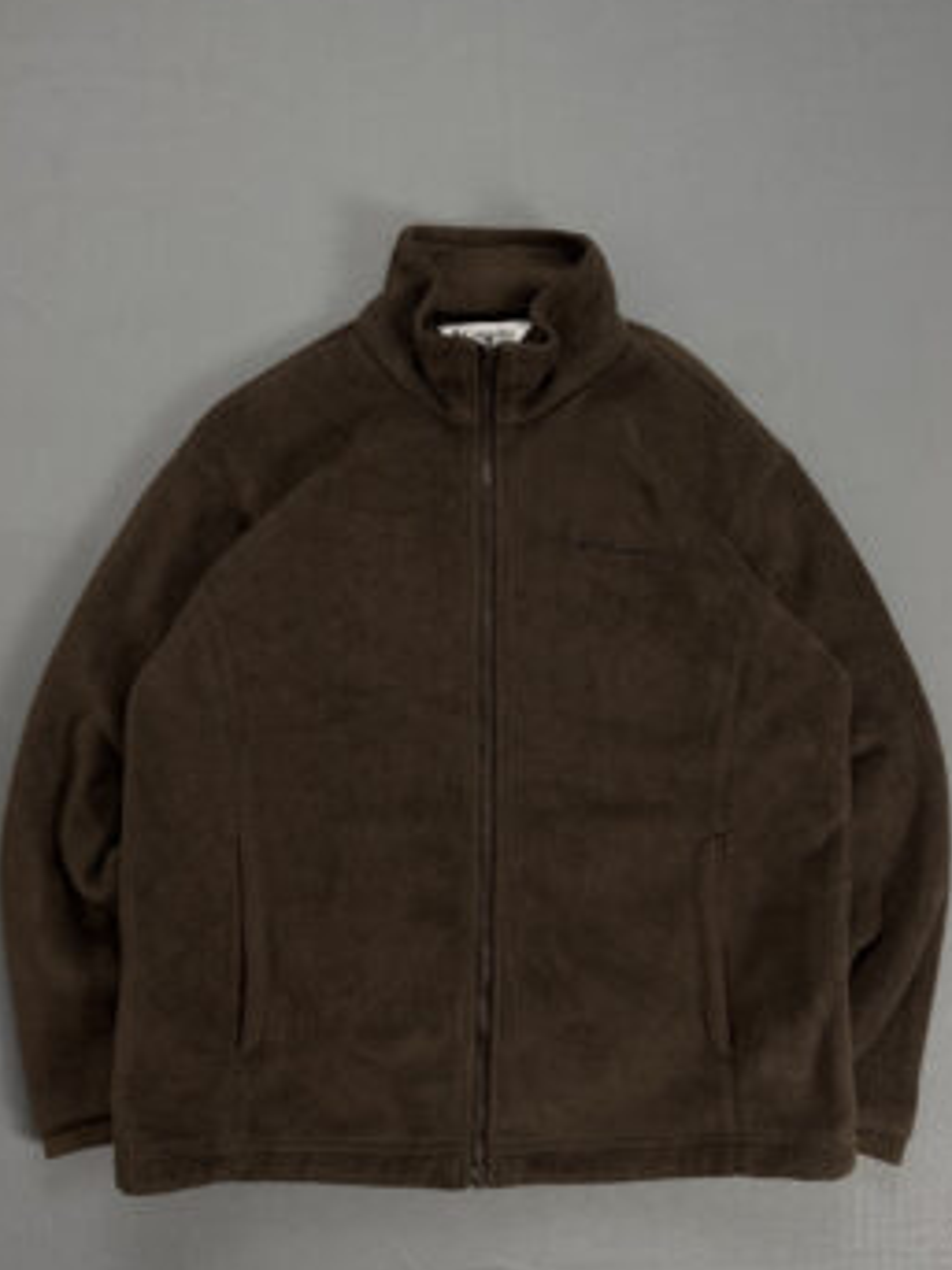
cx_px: 489
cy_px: 685
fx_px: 1027
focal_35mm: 28
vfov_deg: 63.4
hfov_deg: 49.7
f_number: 1.78
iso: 200
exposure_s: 1/60
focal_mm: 6.76
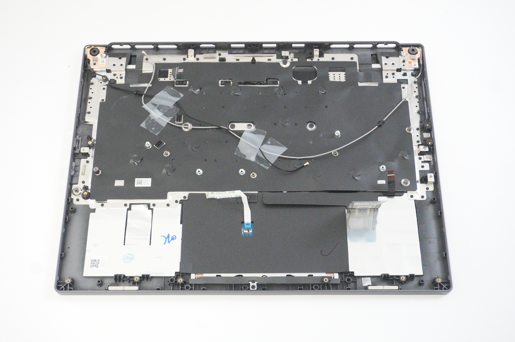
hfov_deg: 38.9
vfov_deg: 26.4
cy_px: 171
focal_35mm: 51
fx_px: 729
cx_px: 258
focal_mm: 34
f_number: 6.3
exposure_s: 1/200
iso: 10000
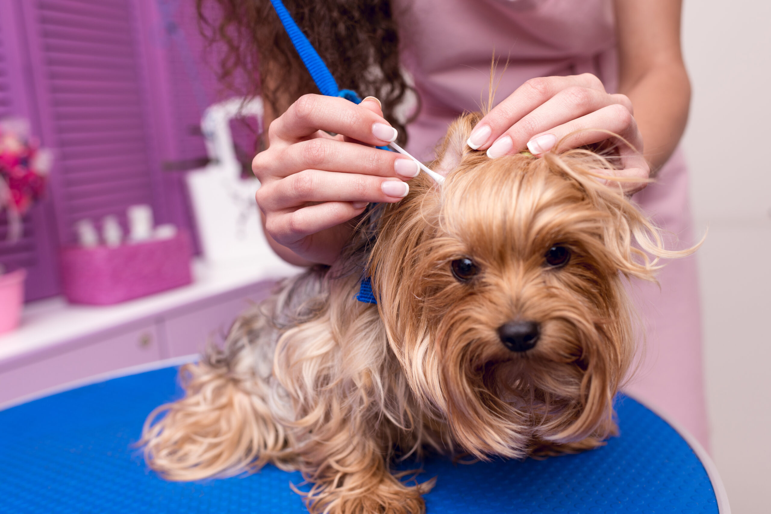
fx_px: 750
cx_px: 386
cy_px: 257
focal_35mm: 35
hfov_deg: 54.4
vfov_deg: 37.9
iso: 125
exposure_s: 1/200
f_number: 4
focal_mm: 35
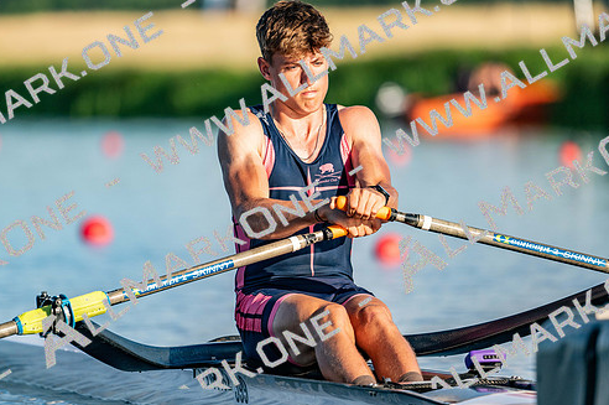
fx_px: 7977
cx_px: 292
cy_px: 177
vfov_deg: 2.9
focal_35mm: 472
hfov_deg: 4.4
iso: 320
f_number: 4.5
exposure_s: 1/2500
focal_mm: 400
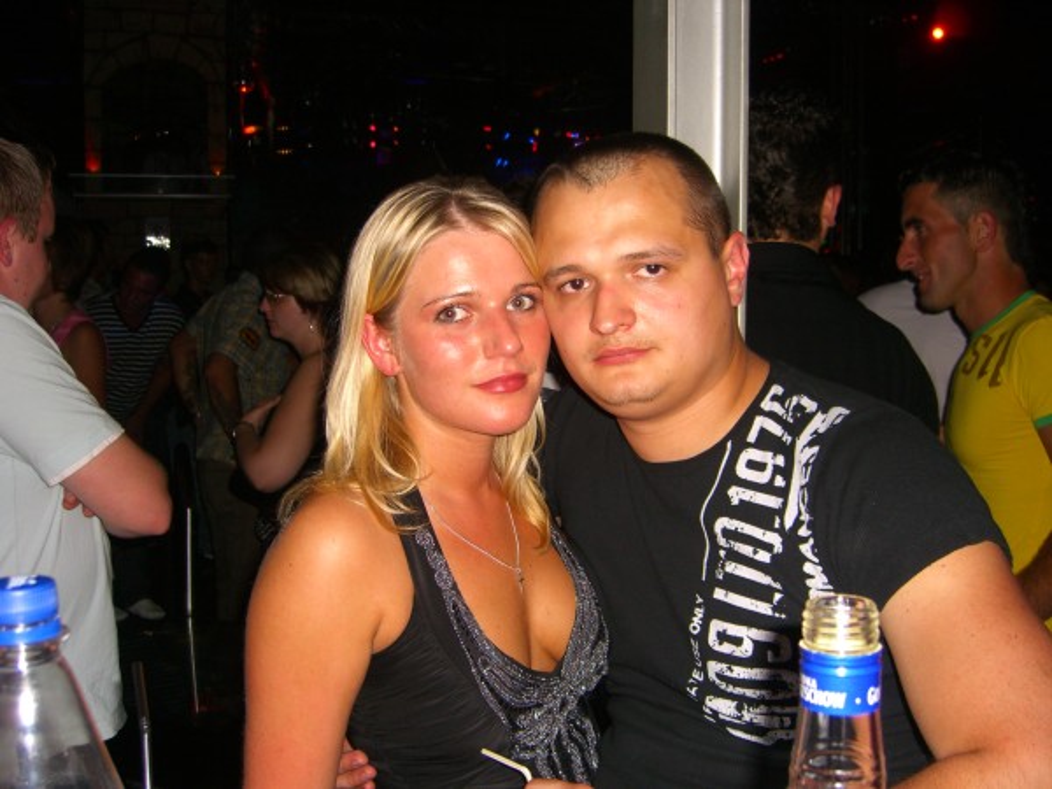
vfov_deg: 37.7
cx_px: 526
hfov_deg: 49.0
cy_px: 394
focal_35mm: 38
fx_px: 1155
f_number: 2.8
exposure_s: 1/60
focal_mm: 7.9
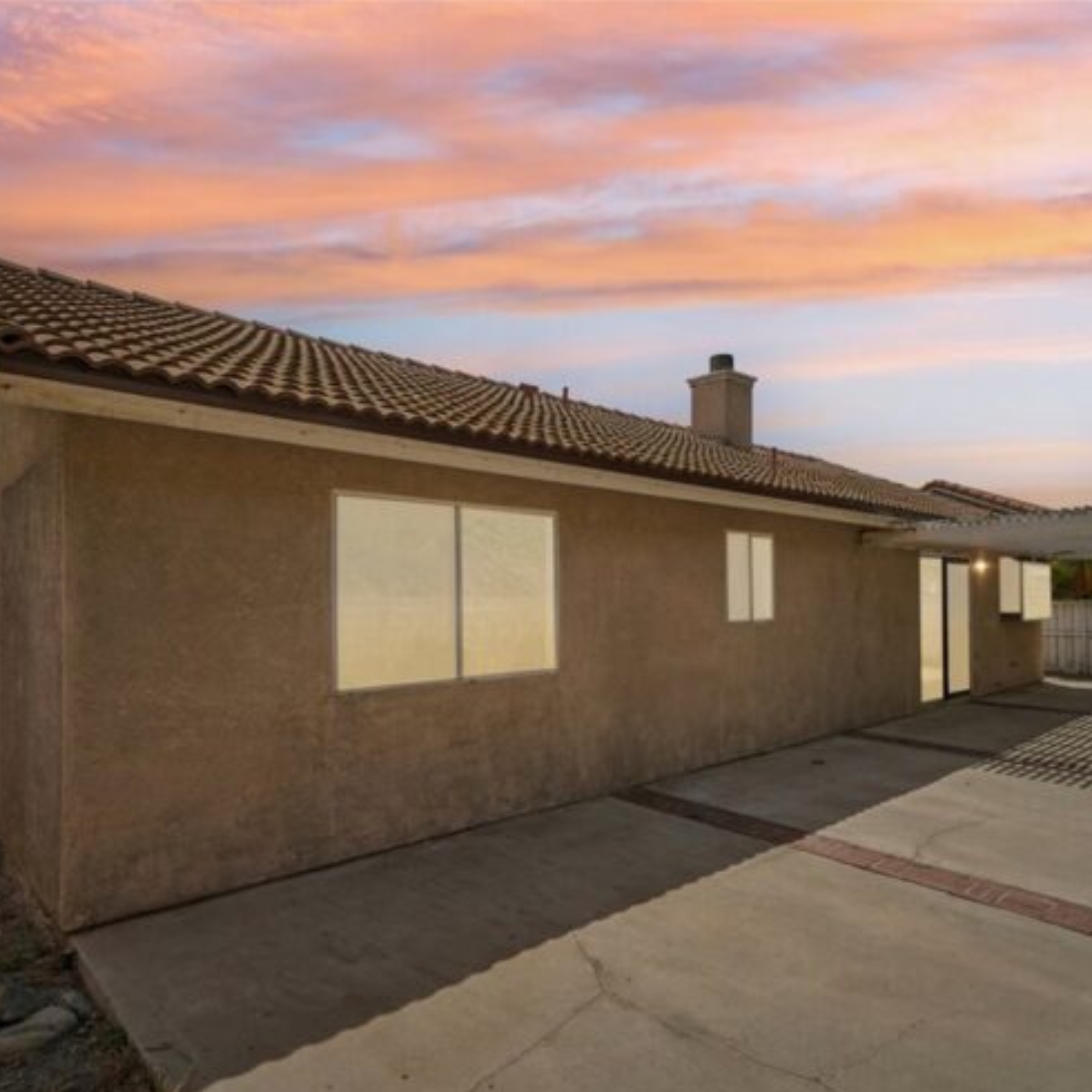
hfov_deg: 74.7
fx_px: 714
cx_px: 595
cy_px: 568
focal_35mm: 20
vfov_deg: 74.8
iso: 100
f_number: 10
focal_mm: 15
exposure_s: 1/160
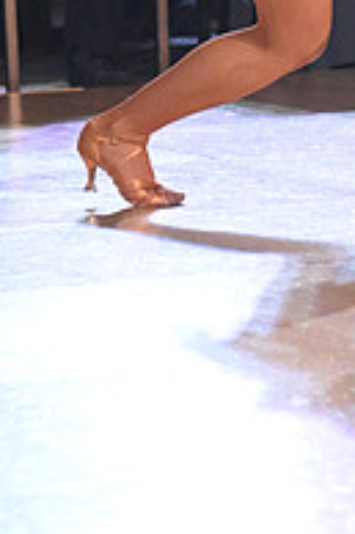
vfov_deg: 5.7
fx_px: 5319
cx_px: 480
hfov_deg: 3.8
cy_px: -223
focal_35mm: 359
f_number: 5.6
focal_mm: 120
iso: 6400
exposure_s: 1/250
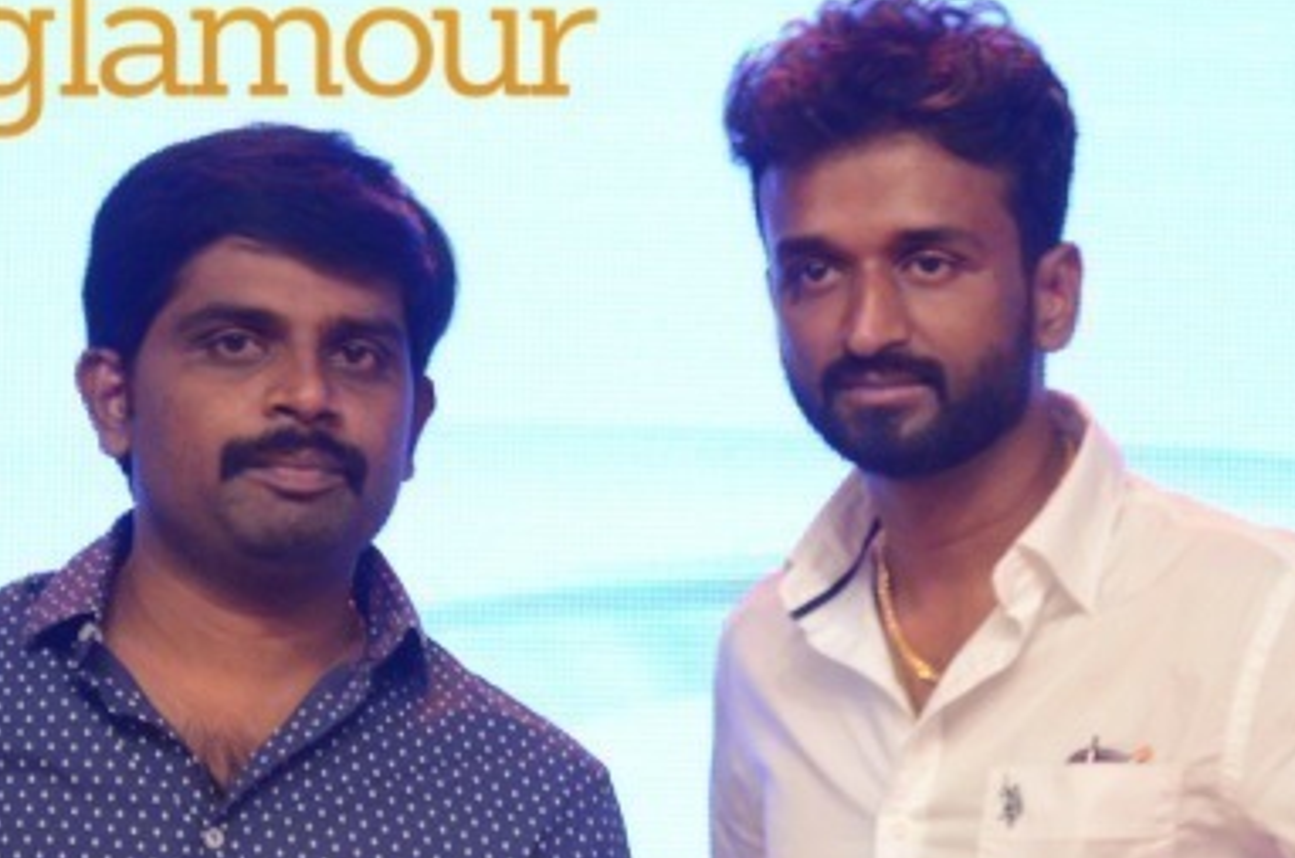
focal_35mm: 330
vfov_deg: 4.1
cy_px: 824
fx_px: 11848
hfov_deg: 6.3
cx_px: 776
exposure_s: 1/60
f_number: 5.6
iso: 1000
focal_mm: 105
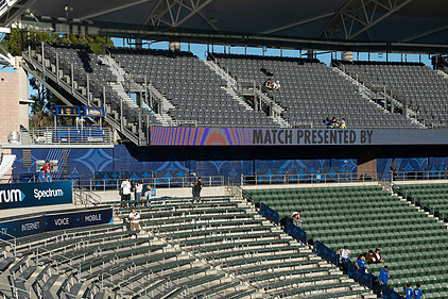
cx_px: 182
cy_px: 196
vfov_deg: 20.5
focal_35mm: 66
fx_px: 821
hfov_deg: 30.5
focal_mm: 48
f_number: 4.5
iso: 200
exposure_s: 1/2000
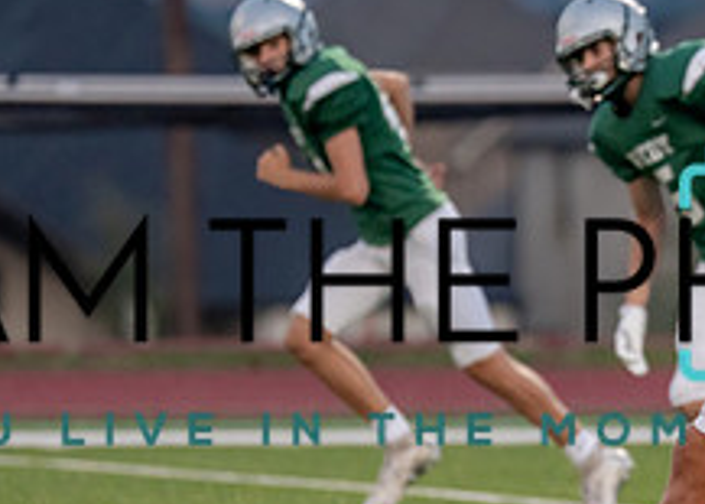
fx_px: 13595
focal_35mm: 679
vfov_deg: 2.1
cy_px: 372
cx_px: 822
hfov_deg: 3.0
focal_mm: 200
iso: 1000
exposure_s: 1/1000
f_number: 2.8
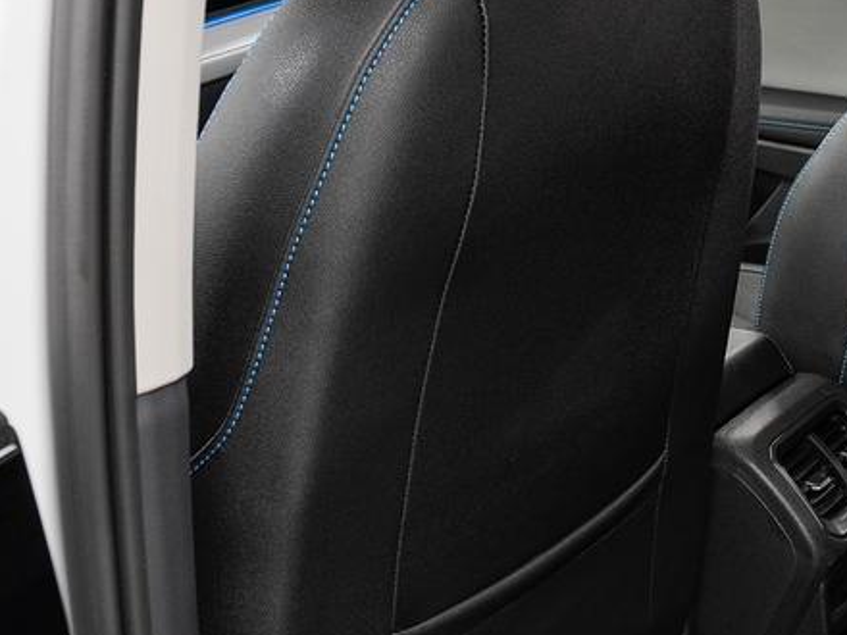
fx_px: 1933
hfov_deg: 22.5
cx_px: 1059
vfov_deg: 18.6
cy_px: 461
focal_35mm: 79
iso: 100
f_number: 5.6
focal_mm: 24
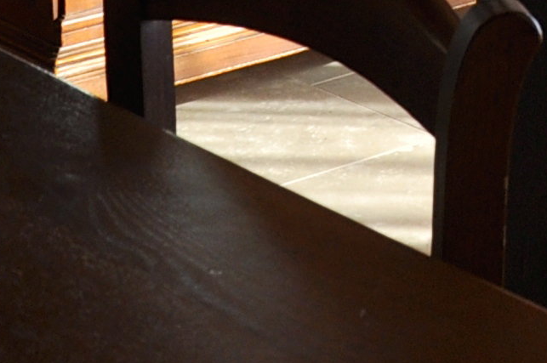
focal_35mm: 180
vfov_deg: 6.8
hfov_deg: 10.9
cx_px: 886
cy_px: -769
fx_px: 2732
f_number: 5
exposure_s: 1/100
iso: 200
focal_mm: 18
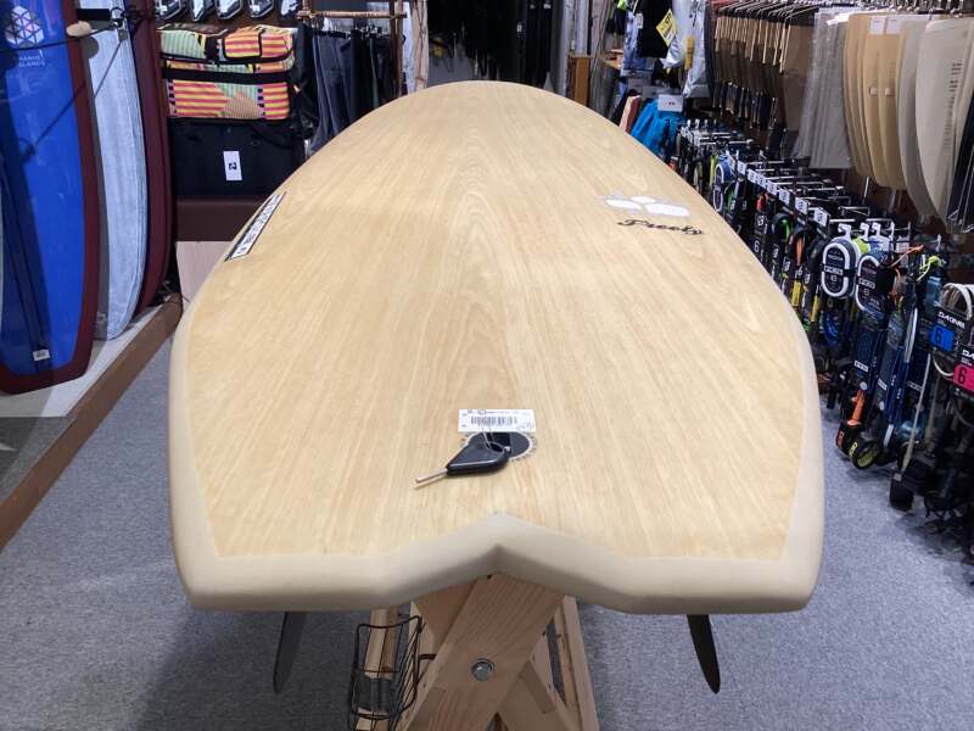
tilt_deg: -22.1
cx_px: 487
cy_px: 366
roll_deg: +0.2
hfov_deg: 58.4
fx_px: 872
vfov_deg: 45.4
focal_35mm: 31
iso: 64
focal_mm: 3.3
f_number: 2.4
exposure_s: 1/60
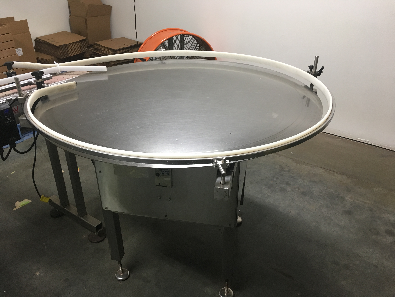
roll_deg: -0.2
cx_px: 198
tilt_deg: -27.9
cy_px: 148
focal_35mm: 29
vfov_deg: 48.2
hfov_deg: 61.7
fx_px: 331
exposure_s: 1/30
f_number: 2.2
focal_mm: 4.15
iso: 100
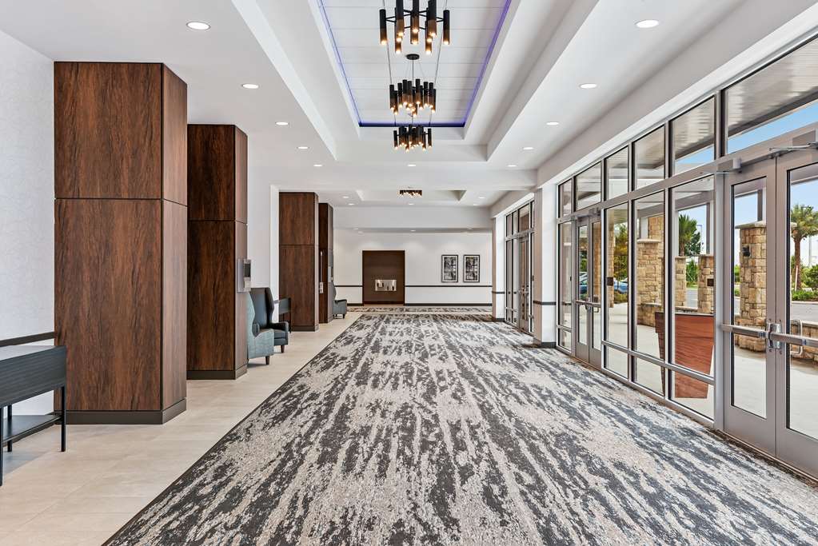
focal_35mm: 30
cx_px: 409
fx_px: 682
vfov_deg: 43.6
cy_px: 273
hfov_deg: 61.9
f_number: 8
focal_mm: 30
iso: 160
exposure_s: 1/30
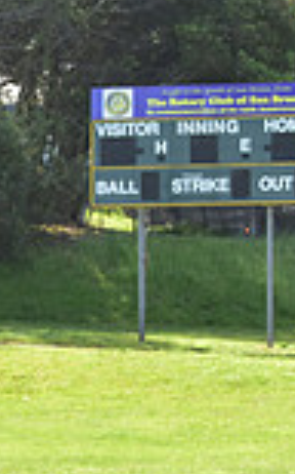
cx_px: -565
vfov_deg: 7.7
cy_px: 571
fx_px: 3467
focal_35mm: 269
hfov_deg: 4.7
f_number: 8
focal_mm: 70
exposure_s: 1/160
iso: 250
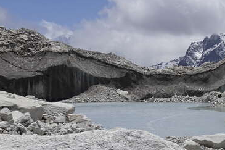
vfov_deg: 17.2
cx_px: 298
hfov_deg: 22.7
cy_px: 87
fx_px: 494
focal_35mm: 79
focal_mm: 8.8
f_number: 5.6
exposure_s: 1/200
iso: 125
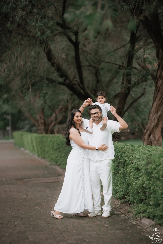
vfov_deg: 23.9
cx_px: 82
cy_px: 122
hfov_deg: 16.1
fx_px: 577
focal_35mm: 85
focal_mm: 85
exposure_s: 1/500
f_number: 2.2
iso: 250
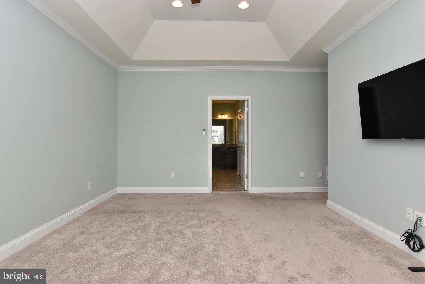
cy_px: 142
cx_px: 212
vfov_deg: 67.5
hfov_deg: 90.0
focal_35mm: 18
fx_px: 213
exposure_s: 1/160
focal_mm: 12
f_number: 9
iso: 800
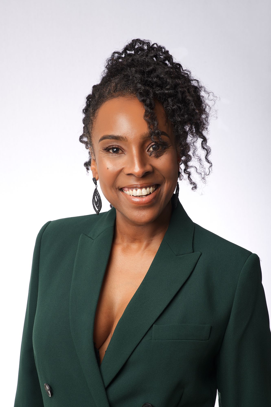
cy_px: 204
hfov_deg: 19.4
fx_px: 791
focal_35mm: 70
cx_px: 136
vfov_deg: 28.9
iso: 160
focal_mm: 70
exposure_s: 1/200
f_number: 13
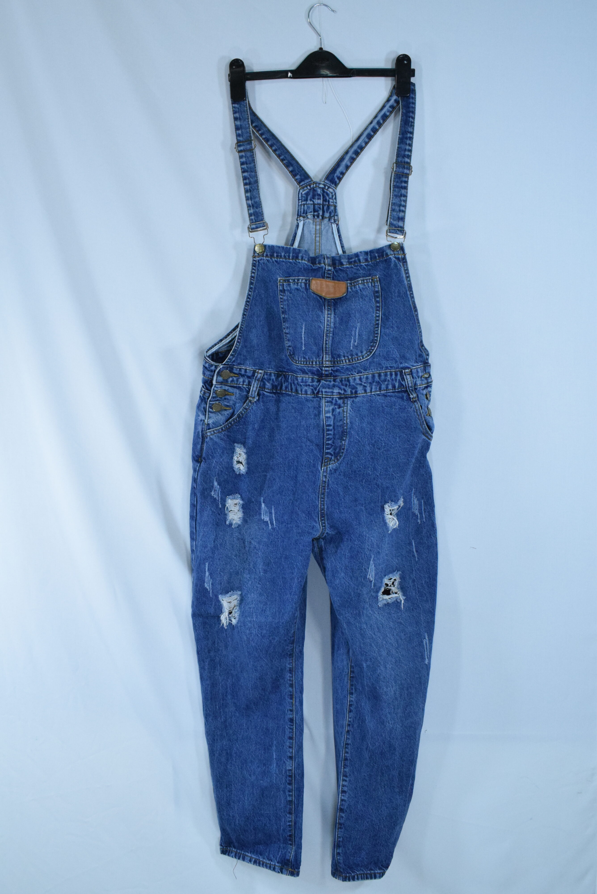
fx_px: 783
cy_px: 447
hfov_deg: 41.7
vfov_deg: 59.5
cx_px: 298
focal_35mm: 32
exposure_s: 1/320
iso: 3200
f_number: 9
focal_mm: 21
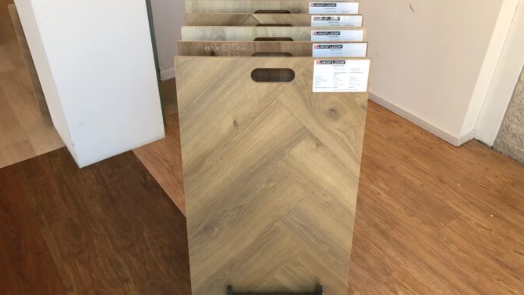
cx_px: 264
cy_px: 138
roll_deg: -0.2
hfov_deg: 62.6
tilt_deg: -34.9
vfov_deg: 37.7
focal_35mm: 31
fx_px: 431
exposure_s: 1/100
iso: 32
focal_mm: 3.99
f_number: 1.8
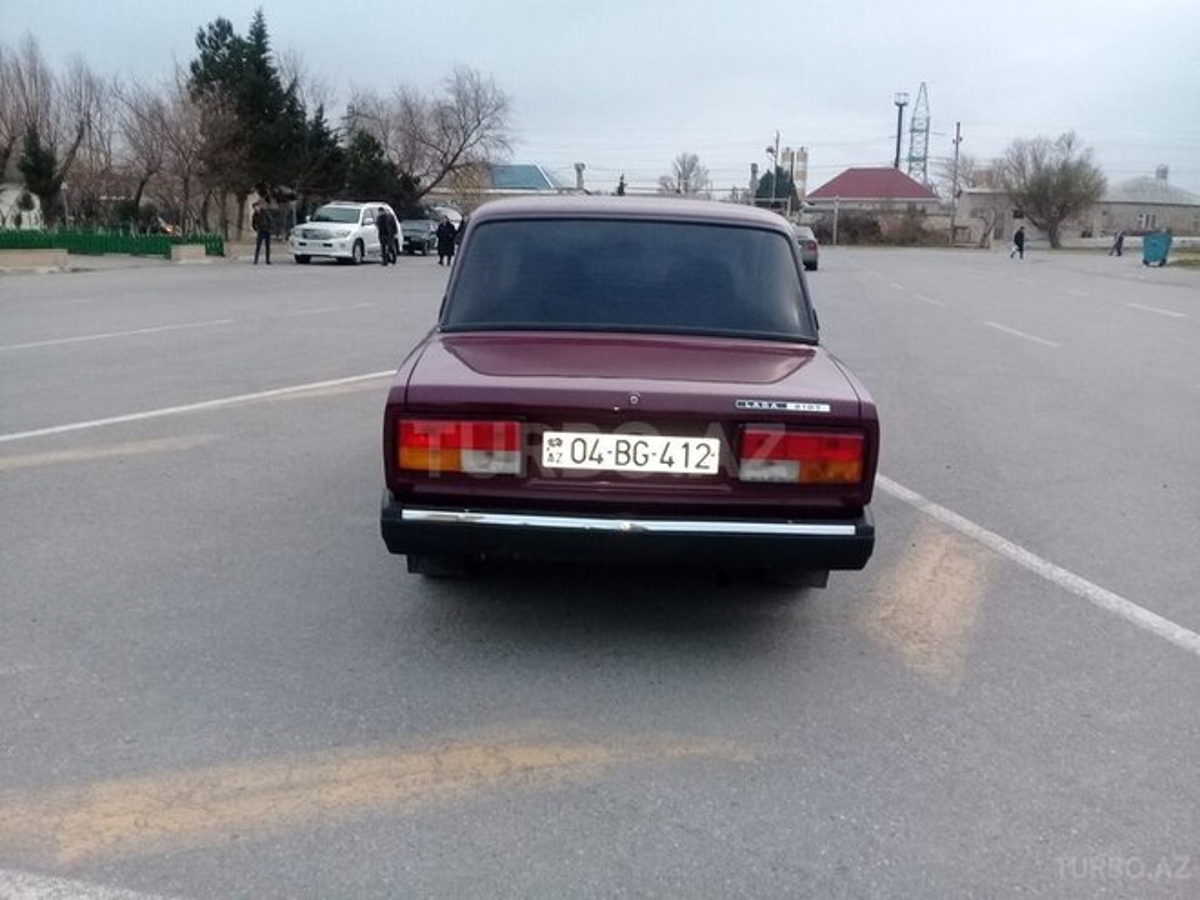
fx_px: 1075
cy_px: 450
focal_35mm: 31
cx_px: 600
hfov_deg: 58.4
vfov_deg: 45.4
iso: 125
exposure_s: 1/33
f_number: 2.2
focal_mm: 3.3
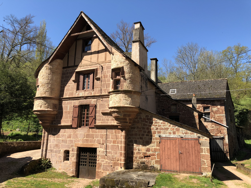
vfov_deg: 49.7
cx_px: 126
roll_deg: -0.3
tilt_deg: +14.0
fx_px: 203
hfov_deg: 63.4
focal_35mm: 28
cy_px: 94
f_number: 1.8
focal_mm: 4
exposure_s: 1/1043
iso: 20
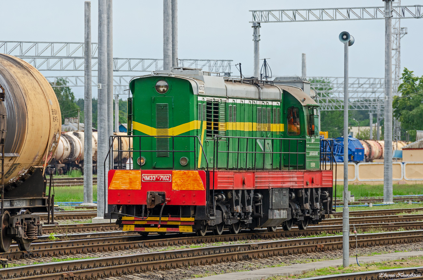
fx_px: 4045
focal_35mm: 345
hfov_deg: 6.0
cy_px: 140
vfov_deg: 4.0
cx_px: 212
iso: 125
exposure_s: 1/500
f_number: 9
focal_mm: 230
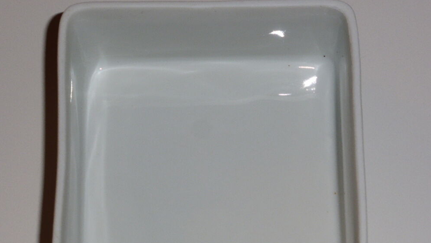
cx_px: 217
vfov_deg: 9.9
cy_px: 151
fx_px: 1395
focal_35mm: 122
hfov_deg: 17.6
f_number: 5.3
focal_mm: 18.2
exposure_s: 1/60
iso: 100
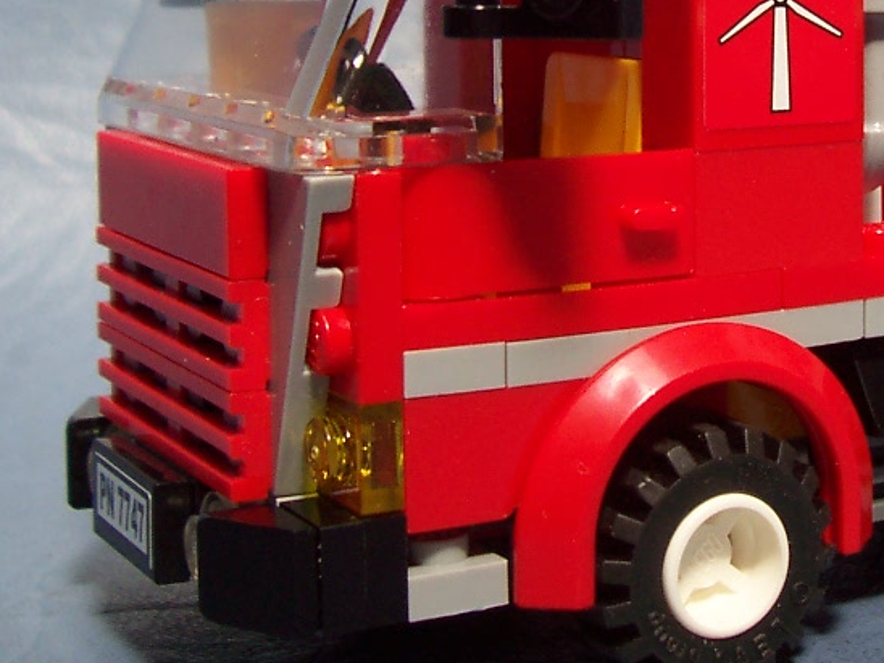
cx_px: 745
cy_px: 56
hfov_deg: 23.7
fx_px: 2069
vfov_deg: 17.9
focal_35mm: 81
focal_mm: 5.6
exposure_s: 1/180
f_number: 2.8
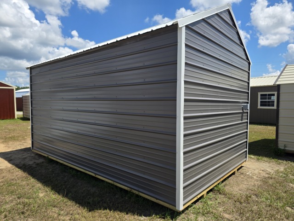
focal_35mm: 23
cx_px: 147
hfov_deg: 73.9
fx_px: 195
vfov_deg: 58.9
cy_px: 110
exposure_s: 1/5447
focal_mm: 6.3
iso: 80
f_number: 1.7
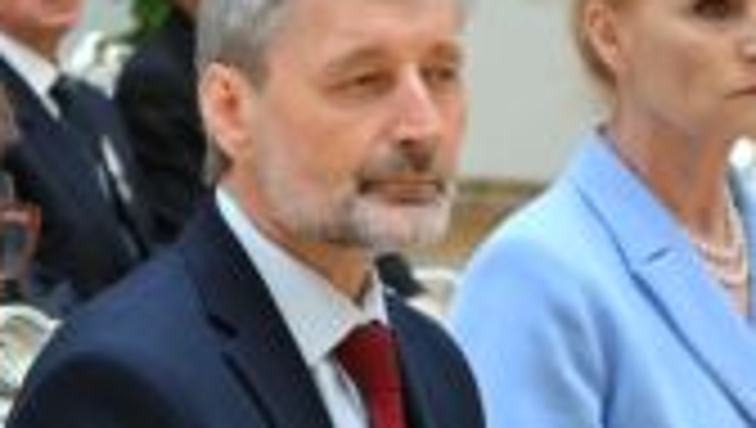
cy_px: 541
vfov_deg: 5.5
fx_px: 4456
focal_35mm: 222
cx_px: -162
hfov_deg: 9.6
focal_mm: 41
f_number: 4.5
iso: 2500
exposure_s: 1/1000
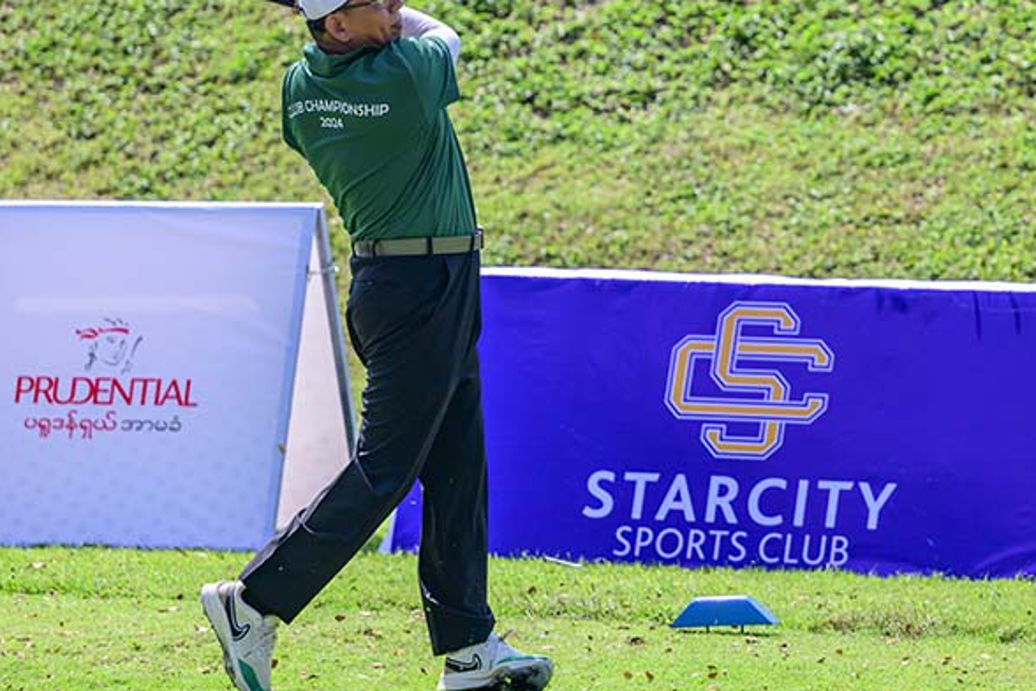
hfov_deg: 8.4
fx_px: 7050
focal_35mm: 245
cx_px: 391
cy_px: 208
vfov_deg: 5.6
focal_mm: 150
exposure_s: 1/6400
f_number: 2.8
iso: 450
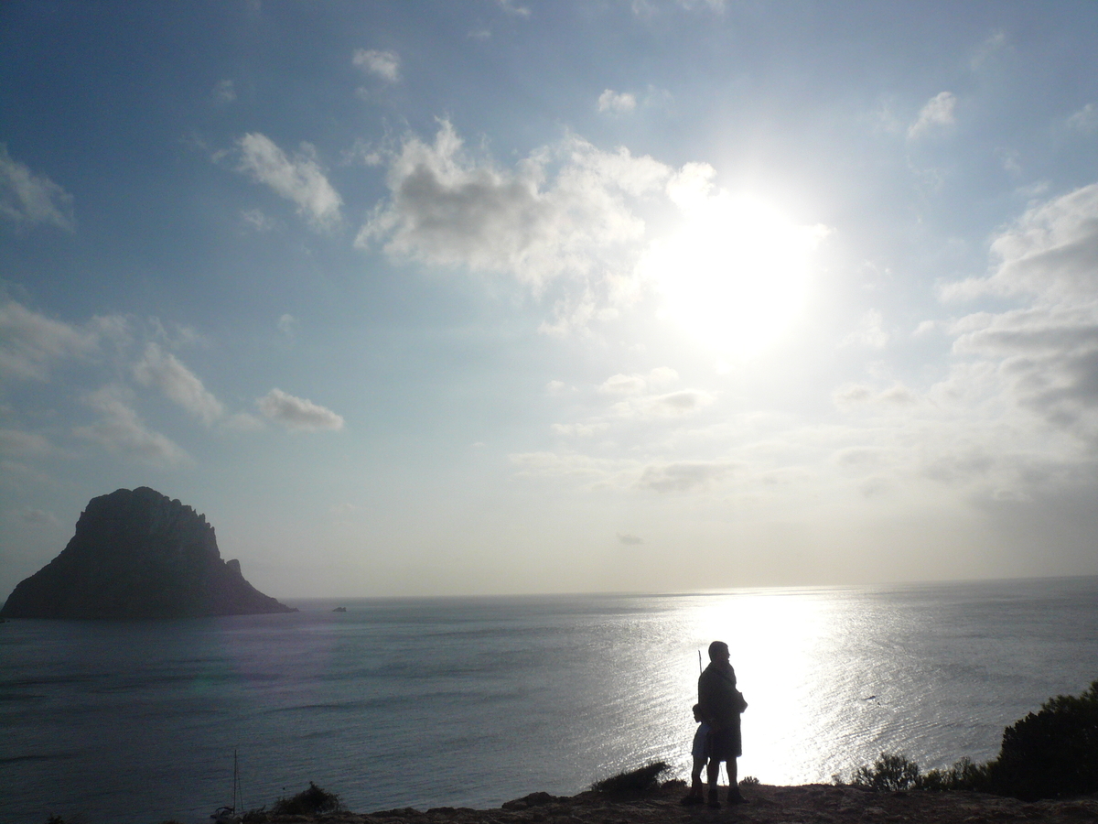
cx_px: 549
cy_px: 412
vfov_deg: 49.7
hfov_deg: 63.4
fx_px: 888
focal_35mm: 28
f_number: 8
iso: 100
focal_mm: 4.6
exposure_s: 1/2000
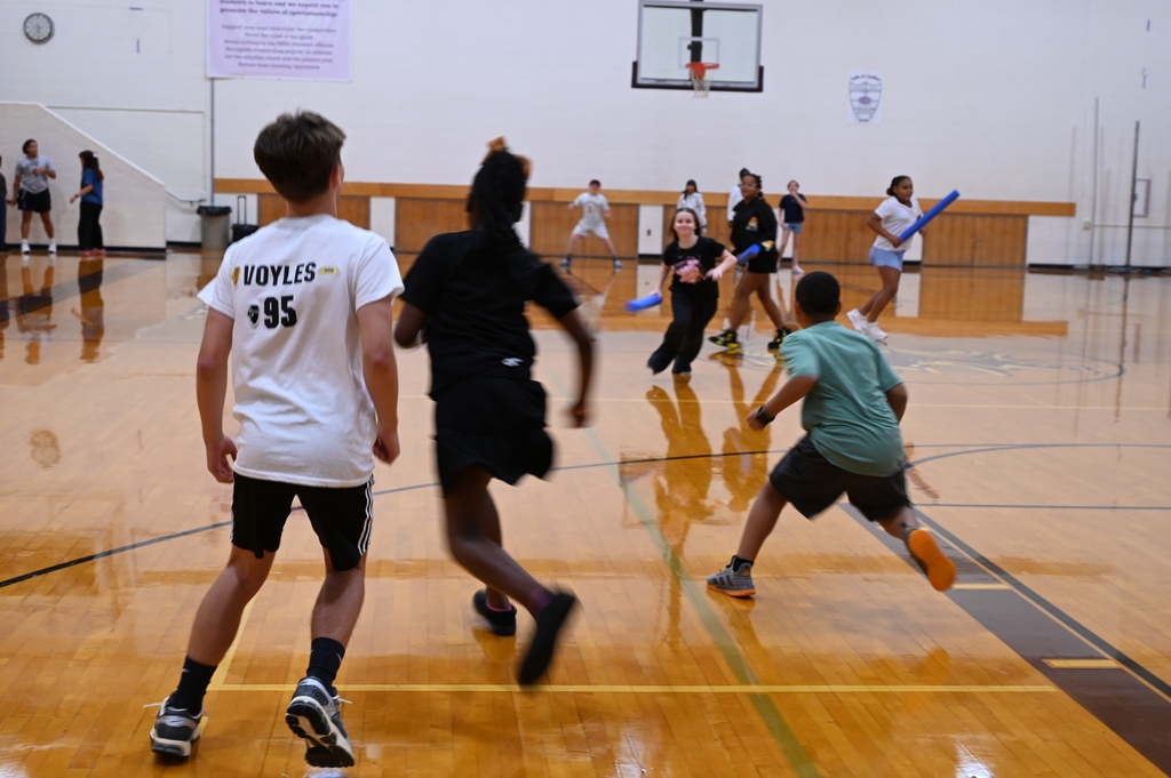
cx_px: 586
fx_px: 1560
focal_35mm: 48
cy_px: 389
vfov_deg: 28.0
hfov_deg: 41.1
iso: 800
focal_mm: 48
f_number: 4.5
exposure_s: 1/80
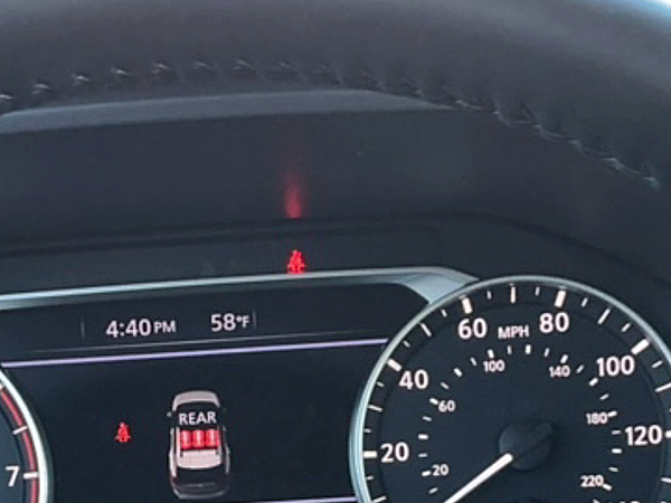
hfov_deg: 24.2
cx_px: 181
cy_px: 635
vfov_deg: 17.4
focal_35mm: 80
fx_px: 1551
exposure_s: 1/60
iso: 64
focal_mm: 3
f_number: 1.8
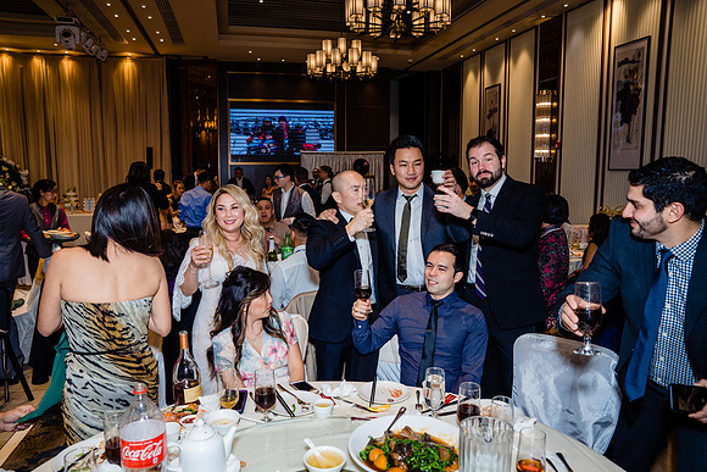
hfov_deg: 73.7
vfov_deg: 53.2
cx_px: 354
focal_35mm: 24
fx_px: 471
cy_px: 236
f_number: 4
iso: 1250
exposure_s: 1/250
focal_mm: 24
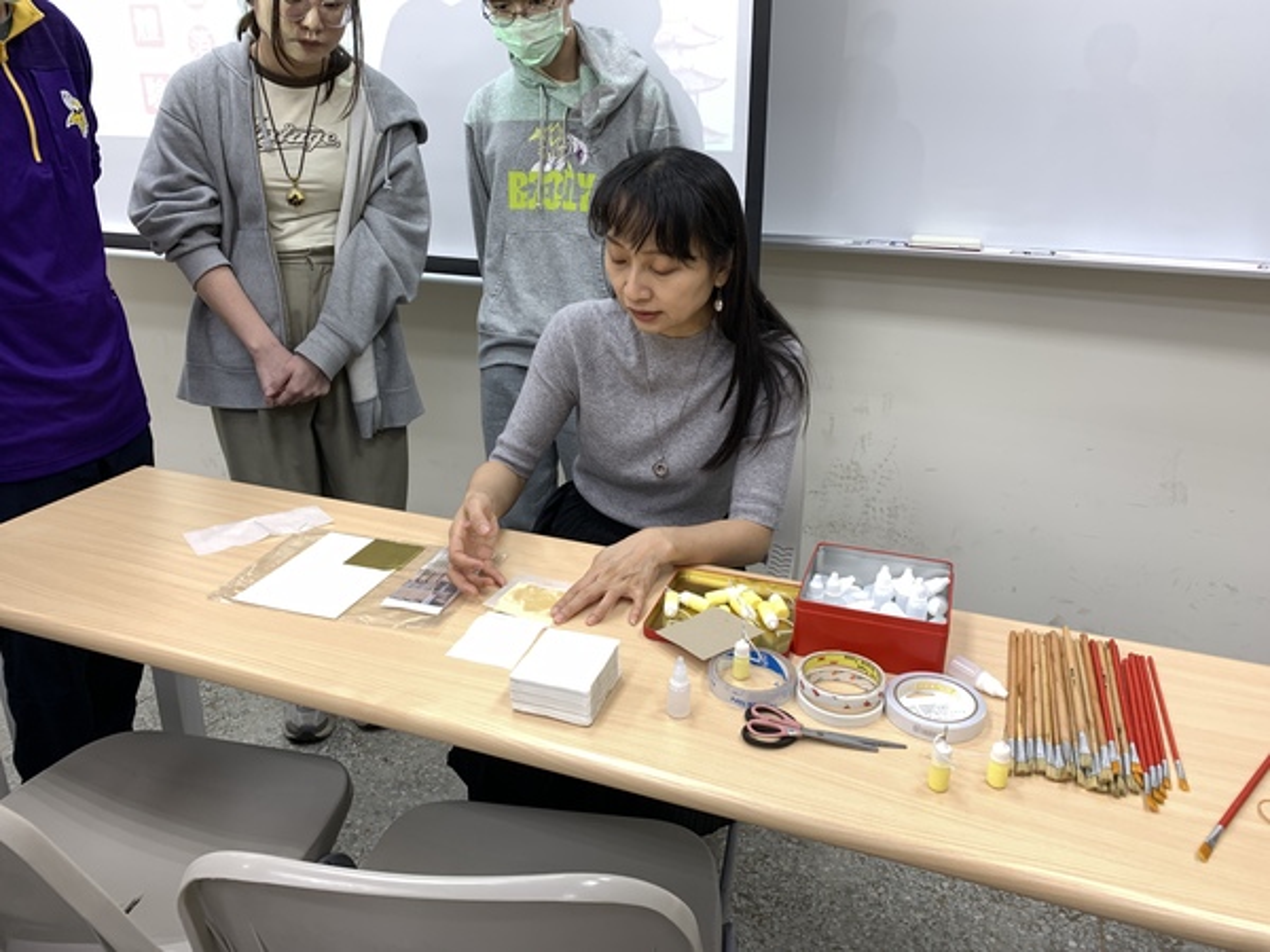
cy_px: 476
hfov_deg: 67.3
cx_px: 635
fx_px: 954
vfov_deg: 53.1
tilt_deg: -20.3
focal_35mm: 26
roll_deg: -0.2
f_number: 1.8
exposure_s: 1/60
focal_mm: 4.25
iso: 80
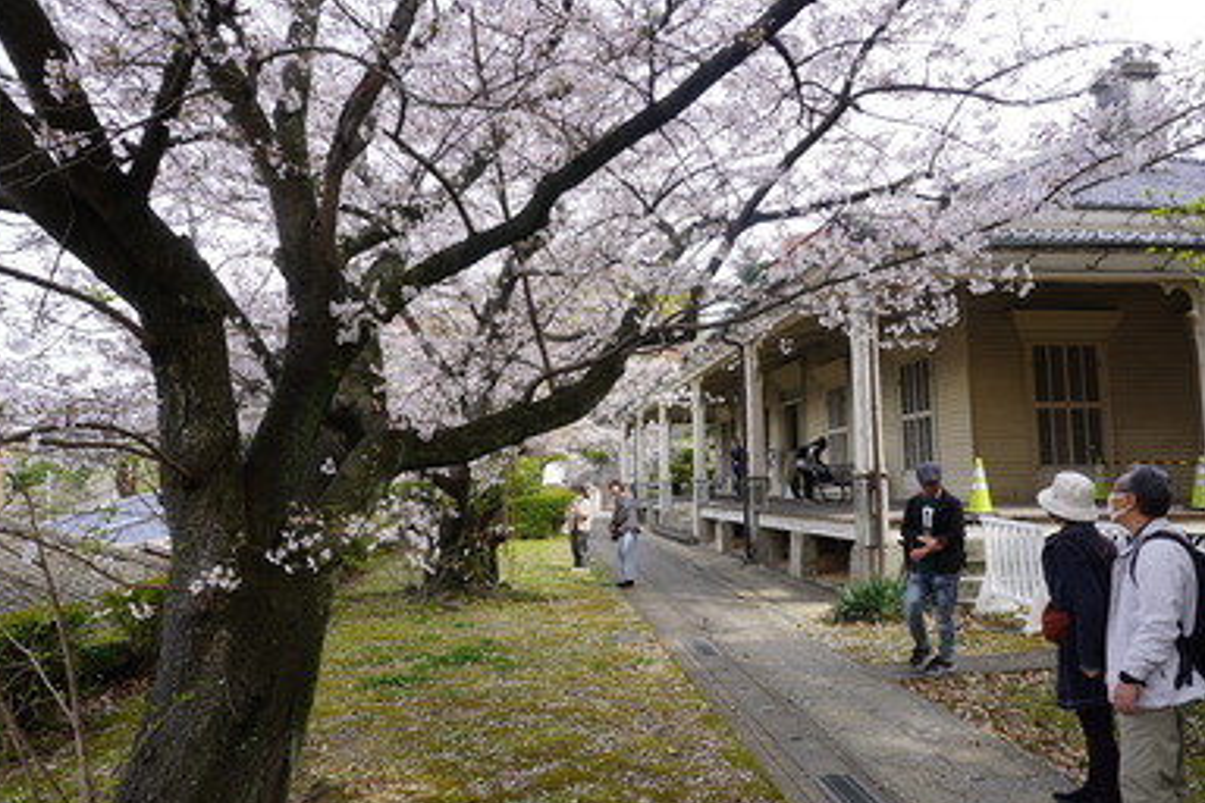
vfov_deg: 51.3
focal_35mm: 25
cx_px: 606
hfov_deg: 71.5
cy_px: 409
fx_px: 837
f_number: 6.3
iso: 100
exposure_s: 1/100
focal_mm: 16
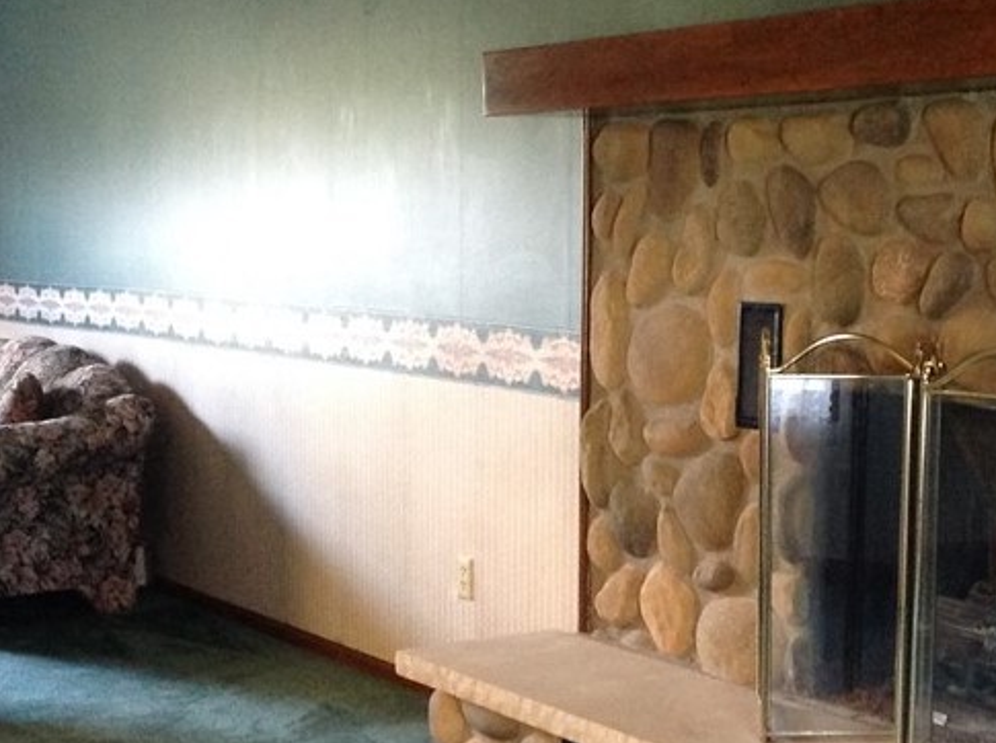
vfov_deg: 19.8
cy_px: 482
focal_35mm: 74
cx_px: 655
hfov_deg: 26.2
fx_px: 2126
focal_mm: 4.28
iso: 320
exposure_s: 1/15
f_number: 2.4
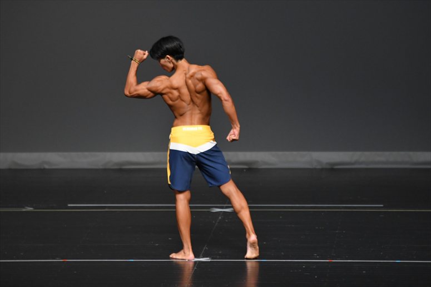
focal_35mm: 315
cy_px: 144
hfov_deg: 6.5
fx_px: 3769
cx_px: 216
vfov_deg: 4.4
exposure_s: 1/400
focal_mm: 210
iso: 2000
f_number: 5.6
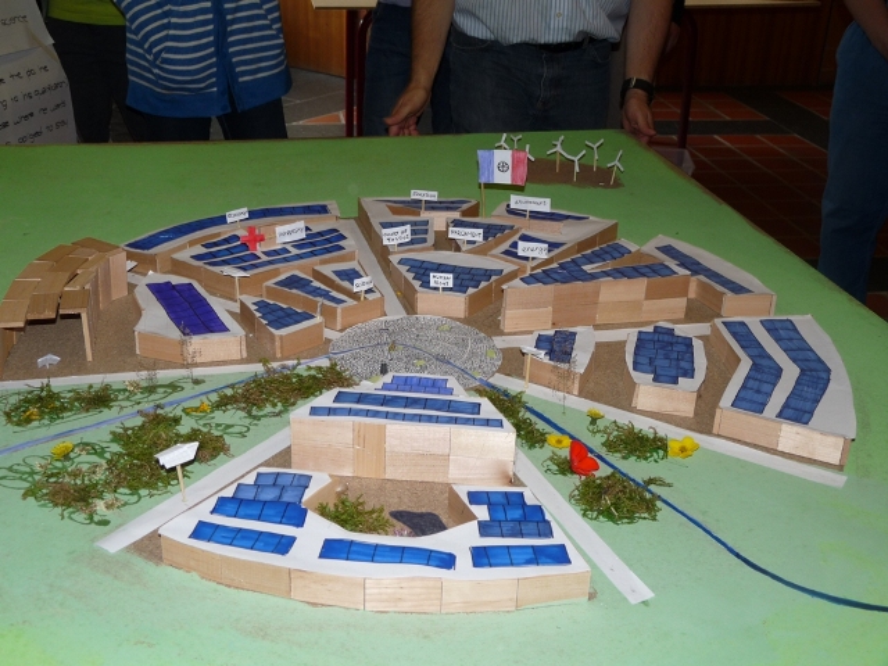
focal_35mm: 45
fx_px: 1154
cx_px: 444
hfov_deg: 42.1
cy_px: 333
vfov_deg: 32.2
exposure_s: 1/30
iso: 100
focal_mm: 8
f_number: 3
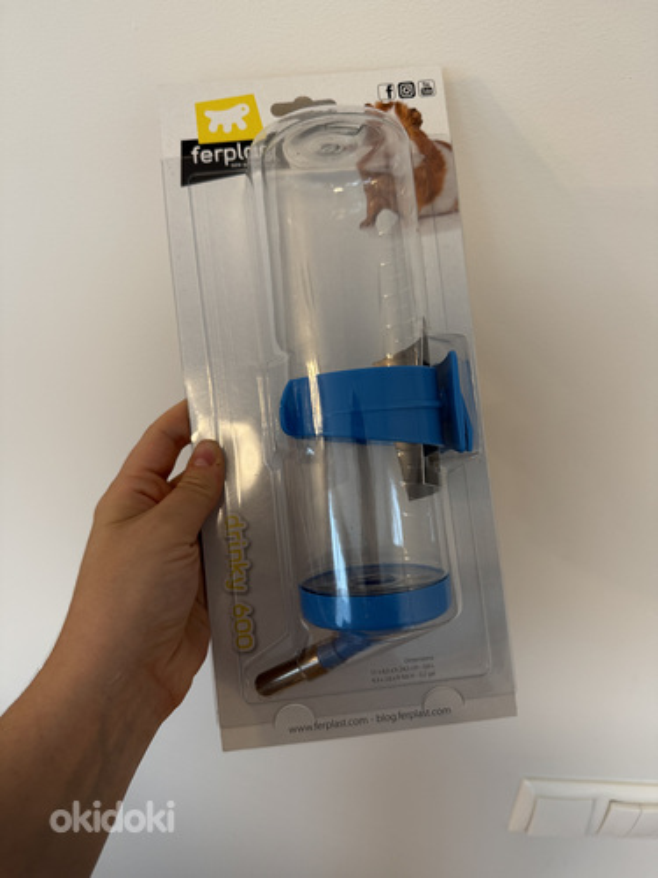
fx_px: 608
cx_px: 329
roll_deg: -1.7
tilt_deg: -27.9
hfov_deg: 56.8
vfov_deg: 71.6
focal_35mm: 24
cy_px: 439
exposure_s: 1/100
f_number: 1.78
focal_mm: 6.76
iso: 160
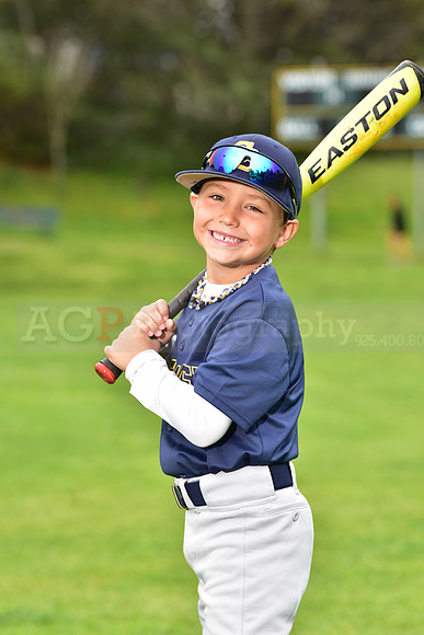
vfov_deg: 13.2
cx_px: 212
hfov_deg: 8.9
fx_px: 2736
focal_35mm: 155
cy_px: 318
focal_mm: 155
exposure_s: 1/250
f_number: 5.6
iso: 400
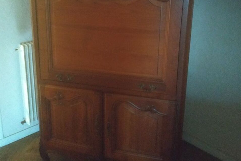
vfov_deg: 37.0
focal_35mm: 35
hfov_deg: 54.4
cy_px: 41
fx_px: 234
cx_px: 122
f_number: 1.9
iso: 6400
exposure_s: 1/13
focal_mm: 3.94
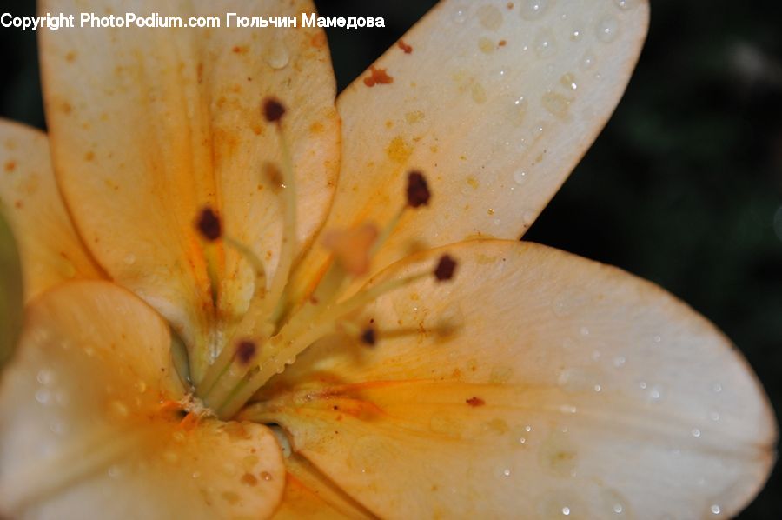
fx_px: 3417
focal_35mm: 158
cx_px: 391
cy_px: 260
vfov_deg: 8.7
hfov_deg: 13.1
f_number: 7.1
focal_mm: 105
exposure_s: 1/30
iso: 400
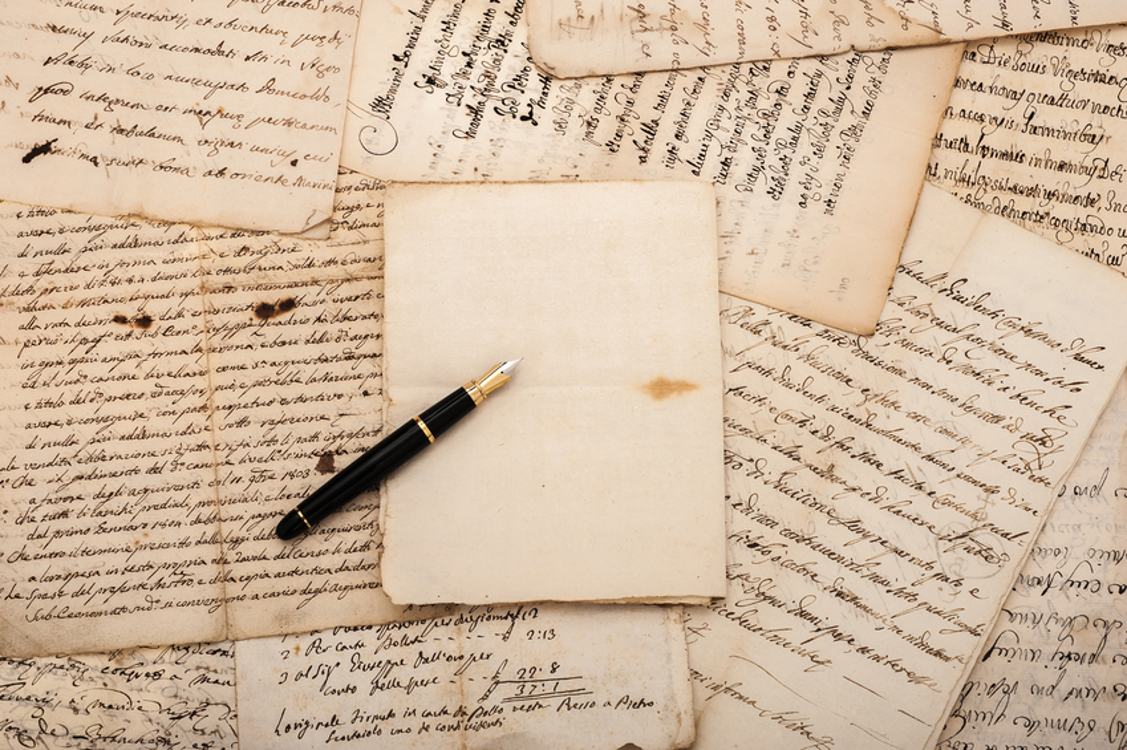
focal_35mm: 60
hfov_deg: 33.4
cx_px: 564
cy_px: 375
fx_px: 1877
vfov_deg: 22.6
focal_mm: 60
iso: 200
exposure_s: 1/200
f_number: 18
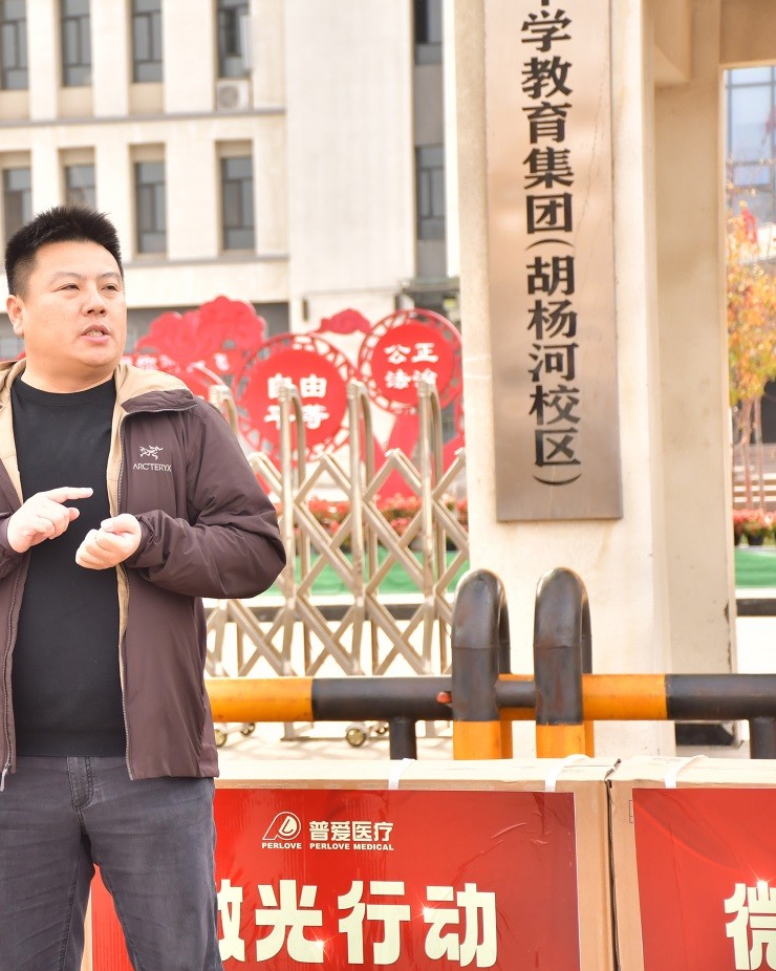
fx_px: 3792
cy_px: 484
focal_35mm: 132
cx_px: 82
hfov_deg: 11.6
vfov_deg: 14.6
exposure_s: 1/640
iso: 500
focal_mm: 62
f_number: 5
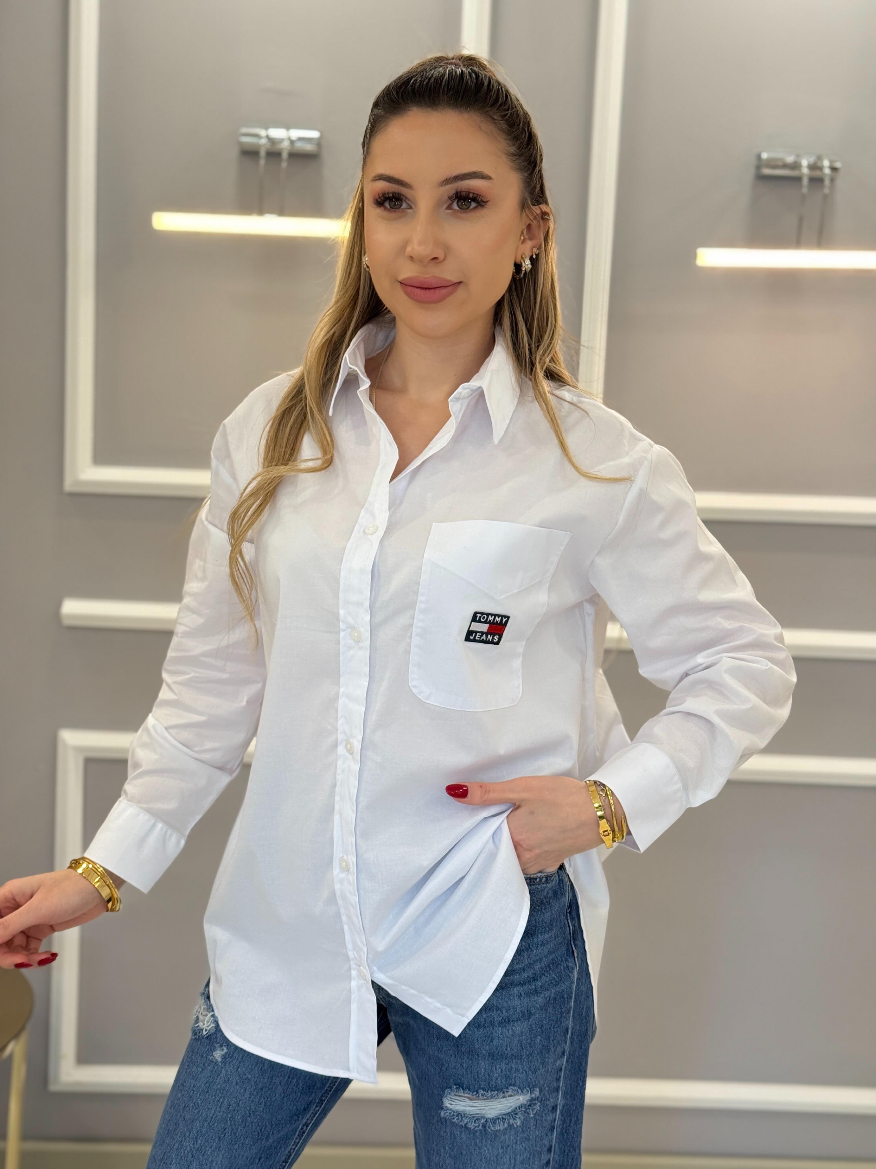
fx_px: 1620
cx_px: 438
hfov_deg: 30.3
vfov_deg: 39.7
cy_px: 584
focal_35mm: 48
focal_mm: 6.76
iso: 160
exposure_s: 1/236
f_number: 1.78
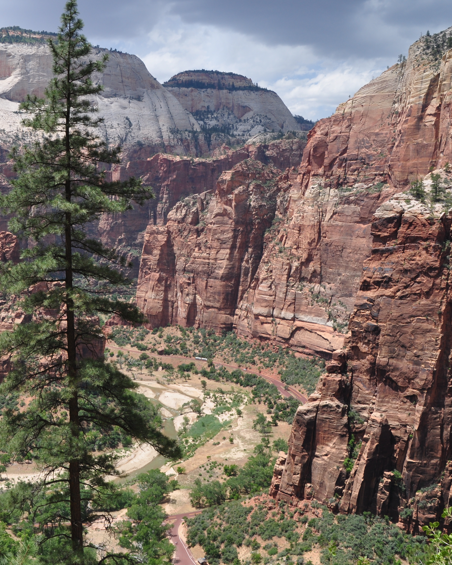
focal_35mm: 39
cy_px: 284
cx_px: 117
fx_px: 652
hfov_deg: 37.3
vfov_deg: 46.8
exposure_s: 1/250
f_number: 10
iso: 200
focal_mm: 18
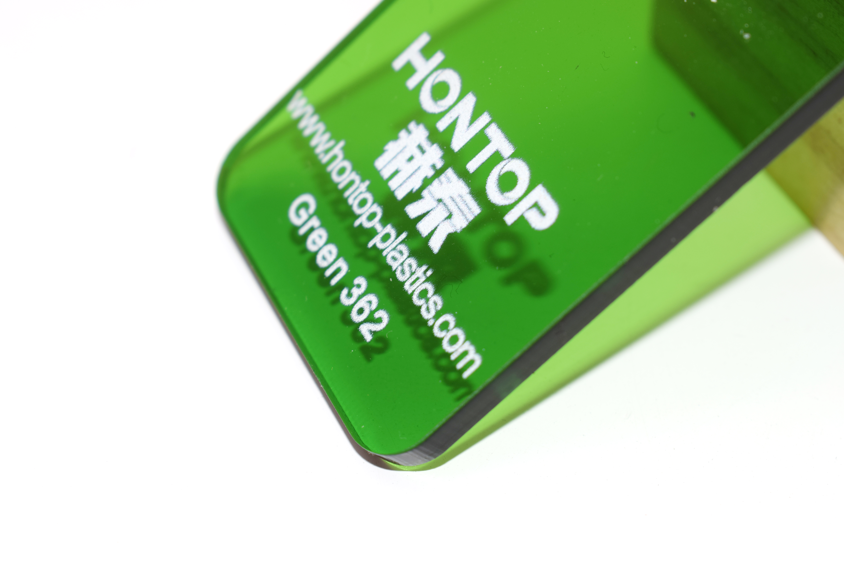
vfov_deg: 16.6
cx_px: 422
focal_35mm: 82
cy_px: 281
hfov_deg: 24.6
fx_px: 1934
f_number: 8
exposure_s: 1/60
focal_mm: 55
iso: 100
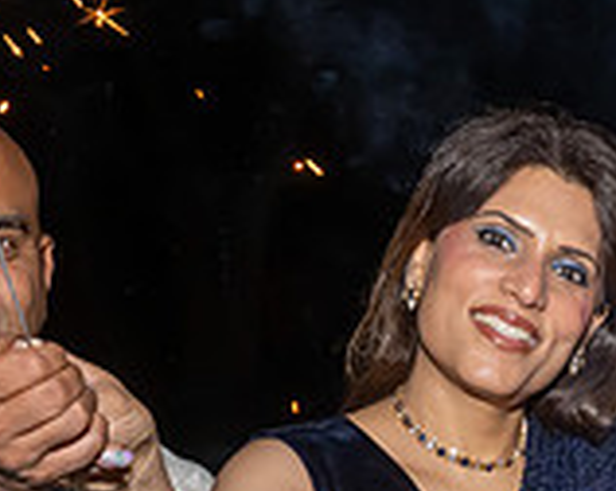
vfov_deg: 13.1
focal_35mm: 114
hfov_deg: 16.4
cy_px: 594
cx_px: 652
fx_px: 2076
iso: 640
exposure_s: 1/250
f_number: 8
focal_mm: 19
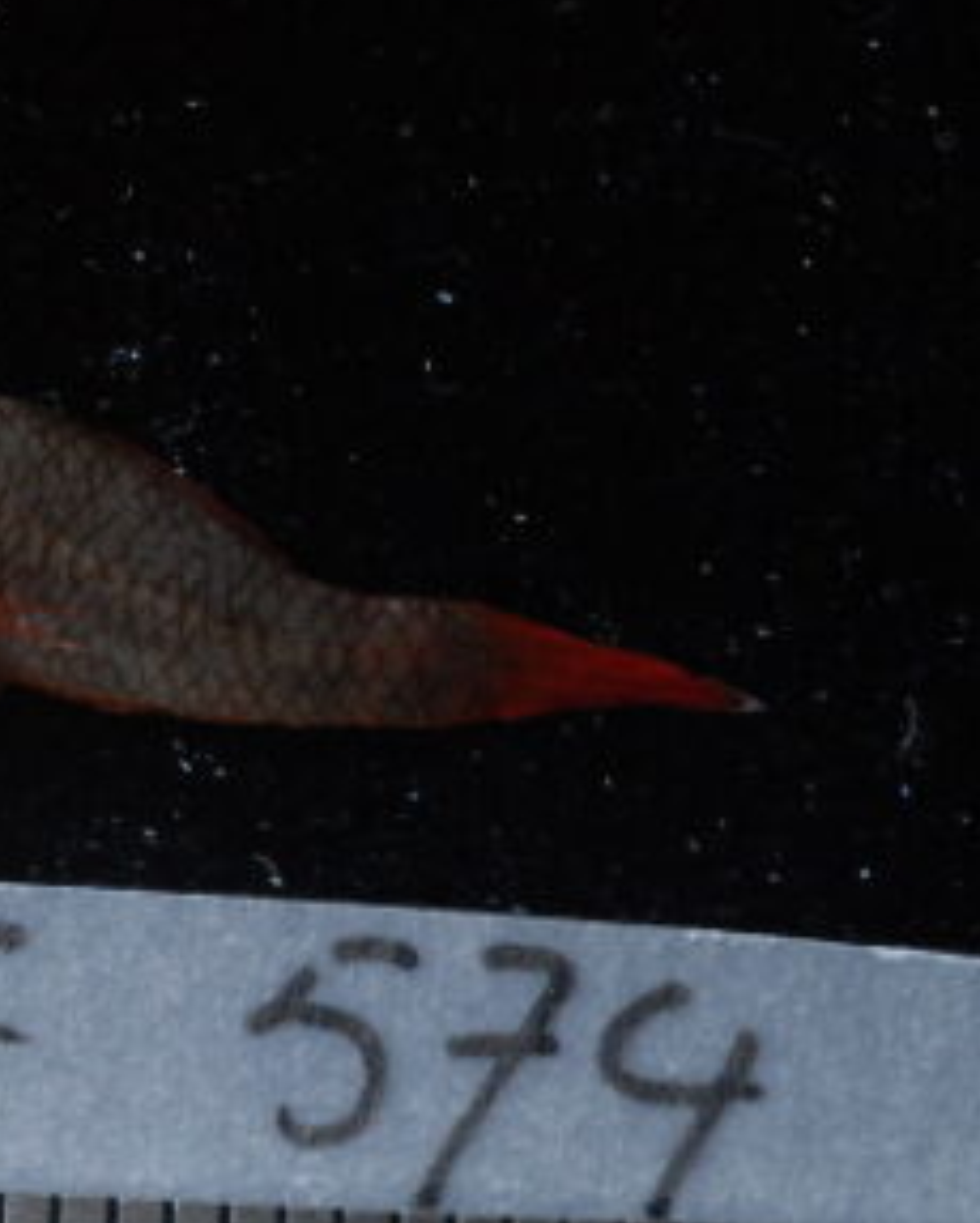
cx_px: -117
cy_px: 580
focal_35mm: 176
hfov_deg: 8.7
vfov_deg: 11.0
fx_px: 6374
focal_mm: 60
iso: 800
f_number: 25
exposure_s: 1/60
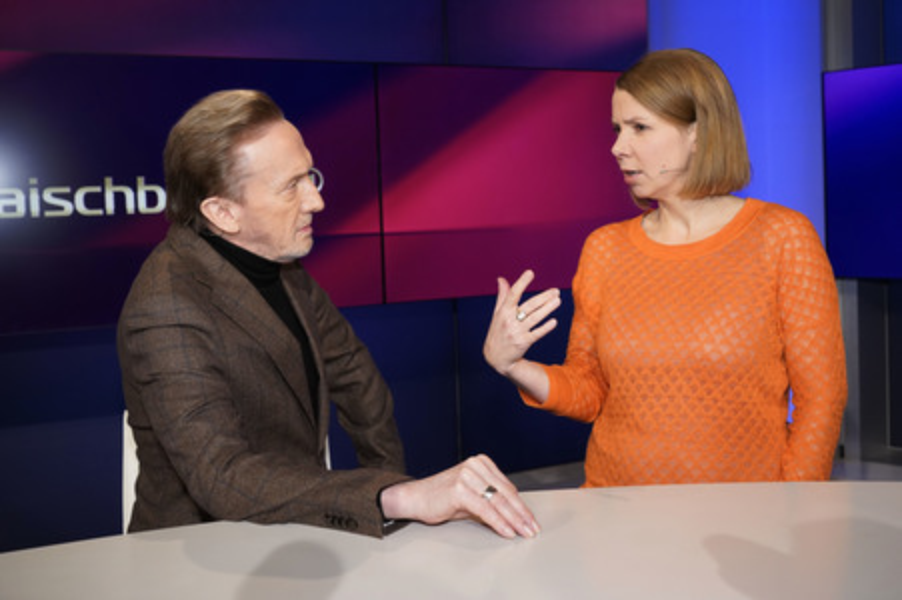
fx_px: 851
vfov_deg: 38.8
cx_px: 451
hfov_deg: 55.8
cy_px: 300
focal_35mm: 34
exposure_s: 1/125
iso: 1600
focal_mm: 34
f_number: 5
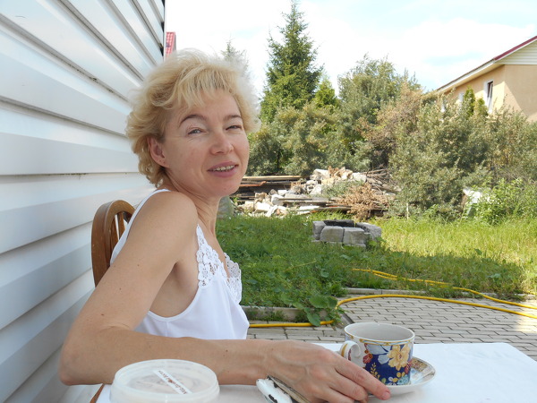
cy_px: 202
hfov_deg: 45.8
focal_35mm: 41
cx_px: 268
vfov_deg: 35.1
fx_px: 636
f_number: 3.9
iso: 80
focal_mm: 7.2
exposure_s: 1/320
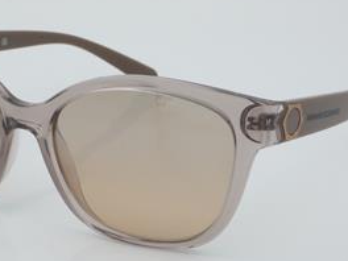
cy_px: 136
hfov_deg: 18.0
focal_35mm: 109
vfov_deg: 13.6
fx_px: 1096
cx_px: 138
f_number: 32
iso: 100
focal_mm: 50
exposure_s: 1/3
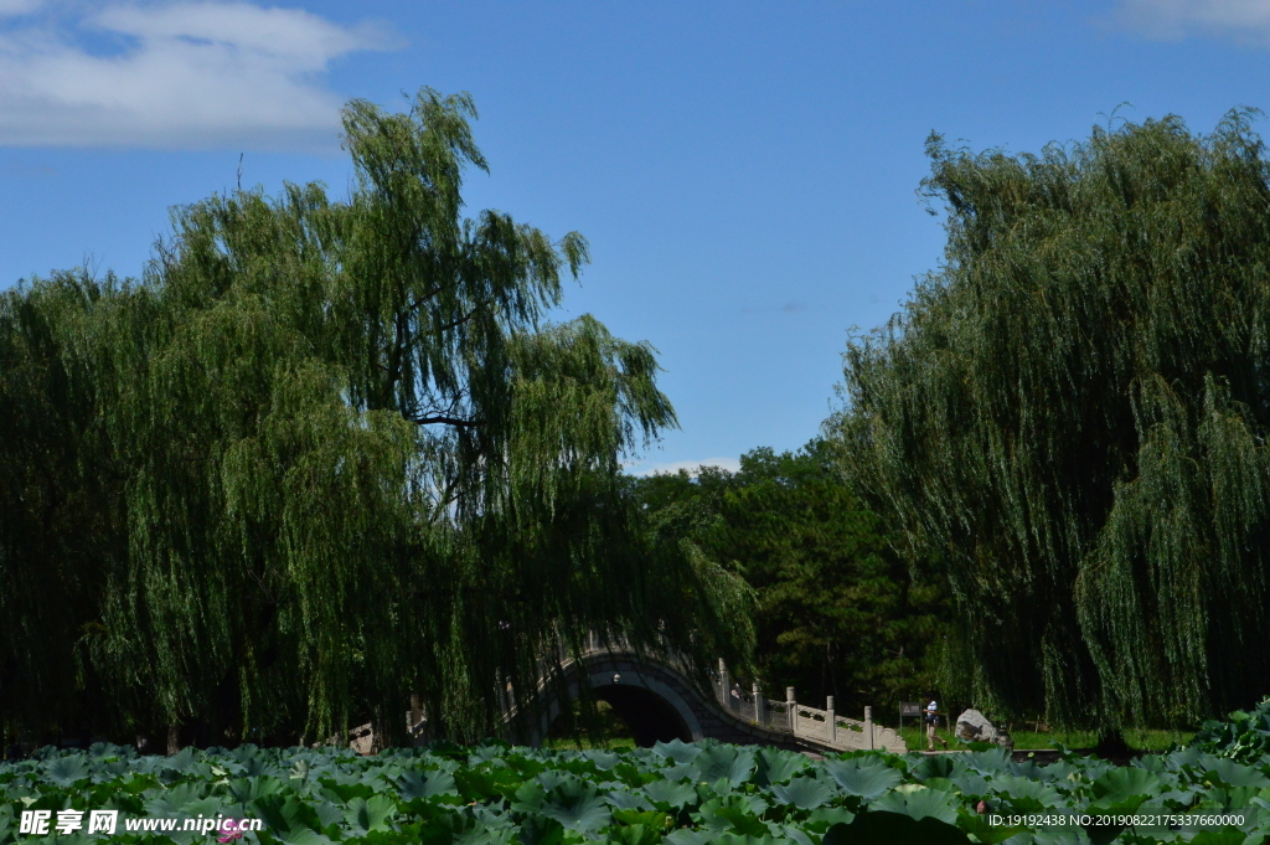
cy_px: 422
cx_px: 635
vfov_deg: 14.0
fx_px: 3437
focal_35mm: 98
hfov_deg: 20.9
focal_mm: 65
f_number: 22
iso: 800
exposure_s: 1/1000
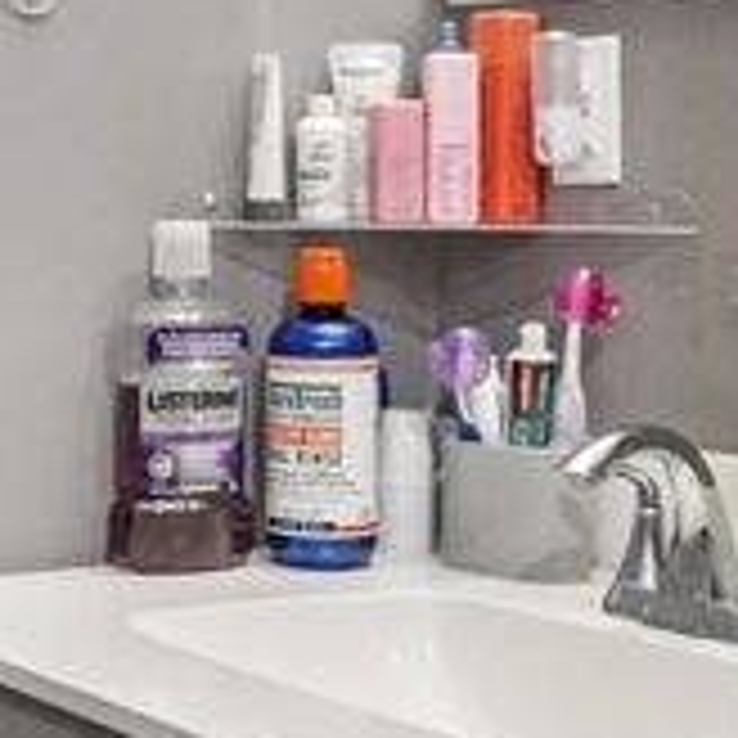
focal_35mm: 85
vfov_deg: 20.3
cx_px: -144
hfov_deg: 19.3
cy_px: 218
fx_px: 2050
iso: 4000
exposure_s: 1/30
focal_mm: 16
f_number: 8
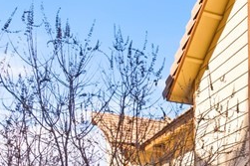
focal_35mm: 78
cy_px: 258
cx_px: 498
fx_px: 541
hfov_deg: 18.0
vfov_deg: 15.9
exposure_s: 1/8000
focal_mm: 18
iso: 500
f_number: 8
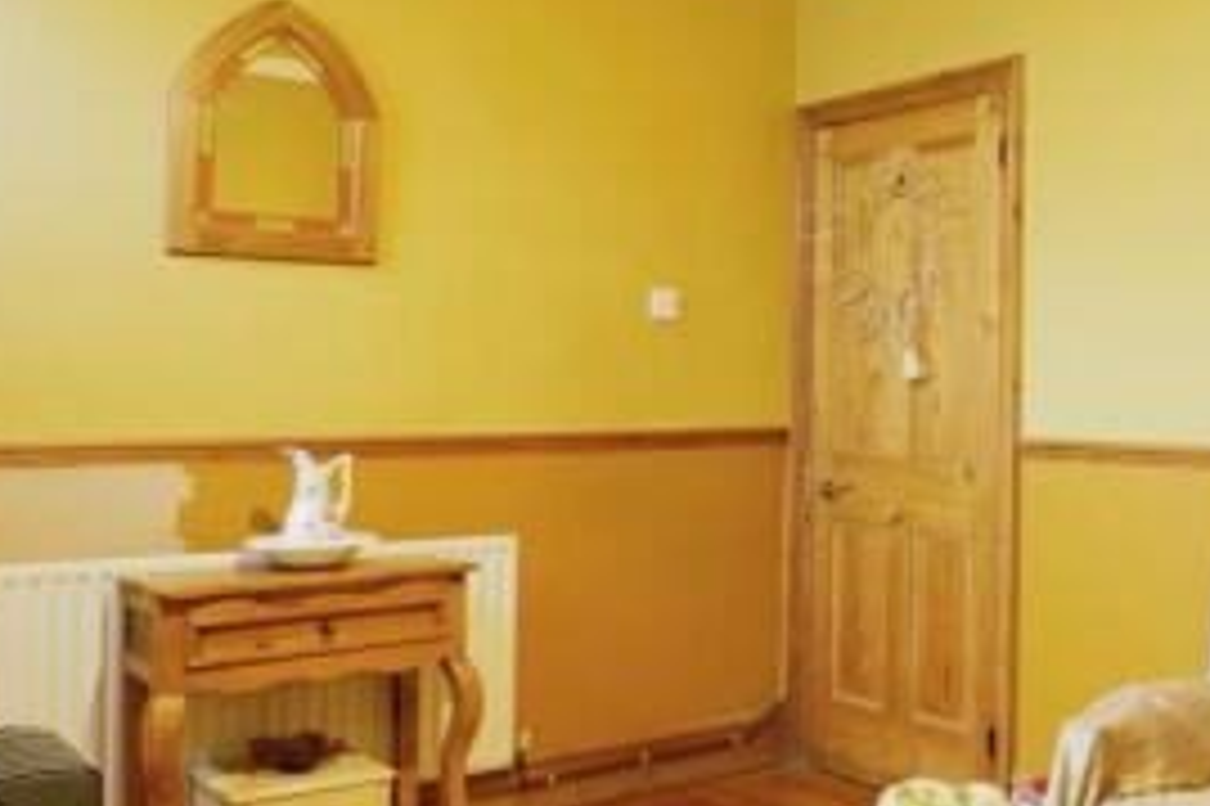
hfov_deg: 49.3
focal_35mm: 39
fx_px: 1310
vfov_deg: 34.2
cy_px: 426
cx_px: 722
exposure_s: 1/15
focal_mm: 16
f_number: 7.1
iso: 2500
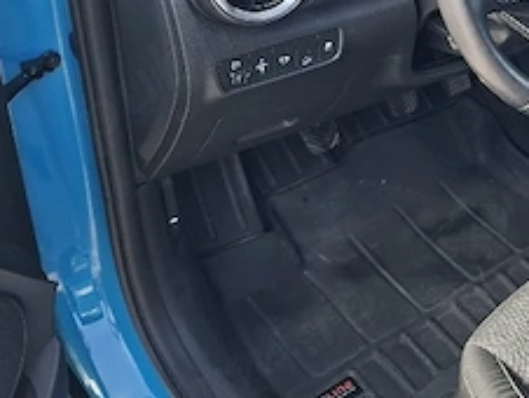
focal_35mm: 61
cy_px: 40
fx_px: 933
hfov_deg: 26.8
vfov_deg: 23.4
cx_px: 683
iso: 50
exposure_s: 1/182
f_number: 1.8
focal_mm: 5.54
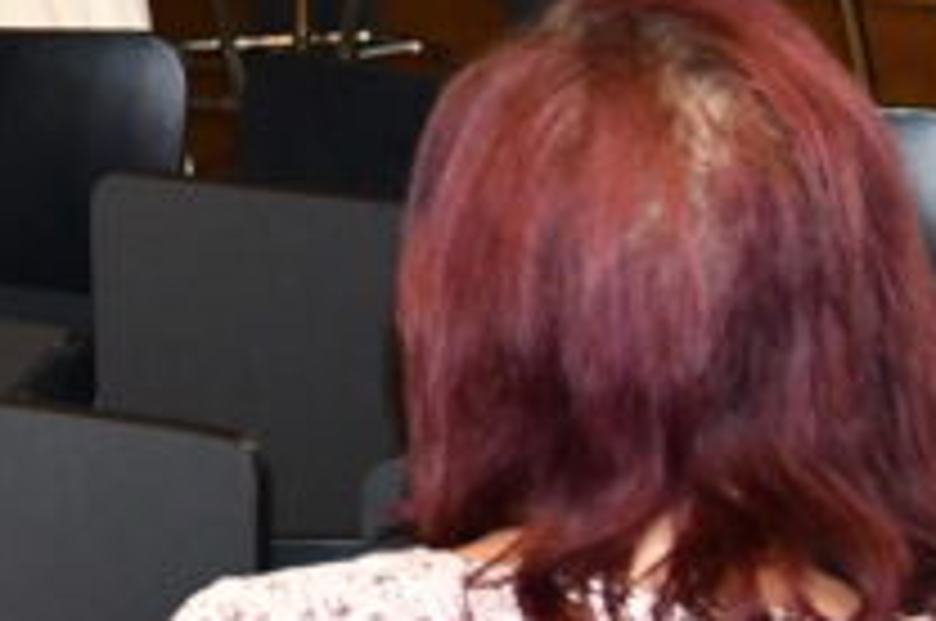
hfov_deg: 7.5
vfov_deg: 5.1
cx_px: -702
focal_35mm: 266
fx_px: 6905
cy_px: -302
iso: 2000
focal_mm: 31
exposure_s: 1/60
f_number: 3.3
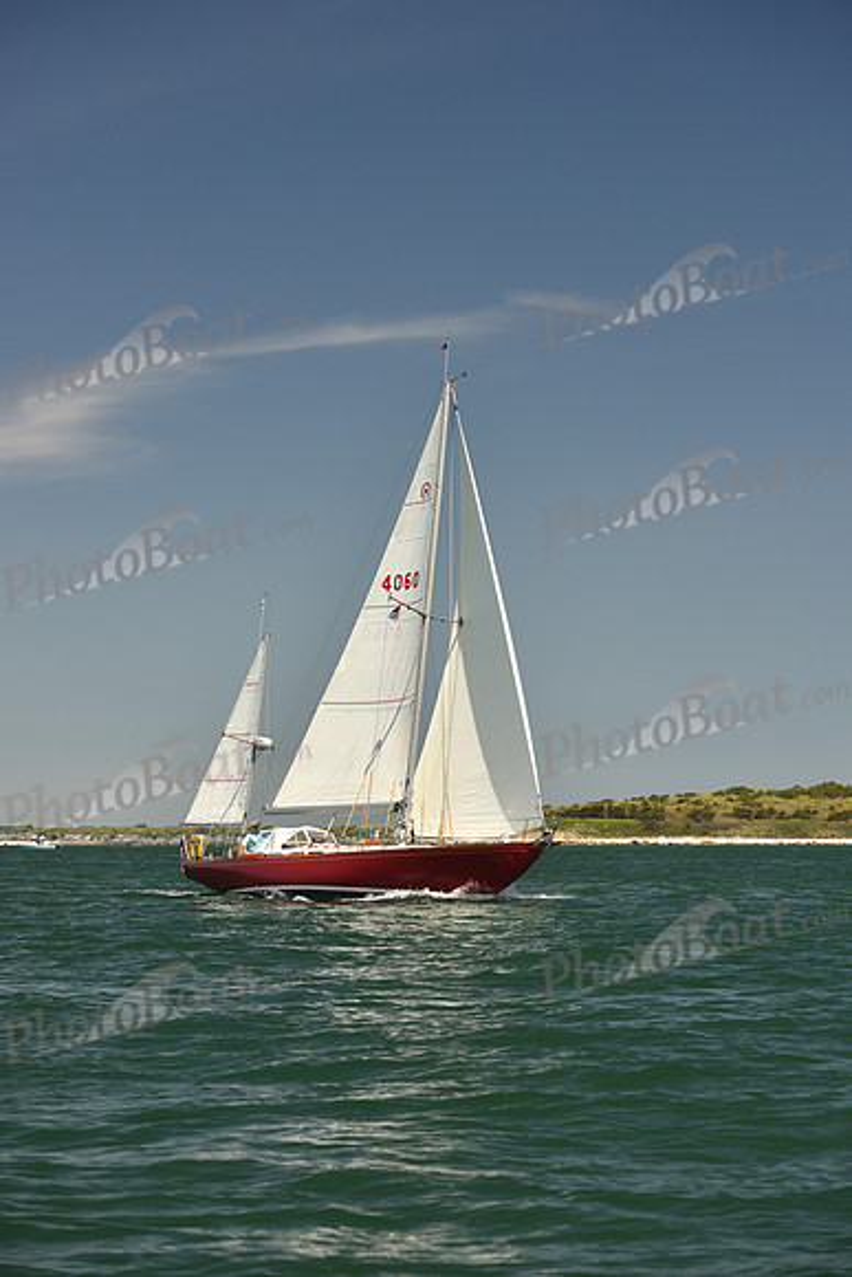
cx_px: 426
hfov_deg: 16.1
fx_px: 3015
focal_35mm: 85
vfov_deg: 23.9
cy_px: 638
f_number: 5
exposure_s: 1/800
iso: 250
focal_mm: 85
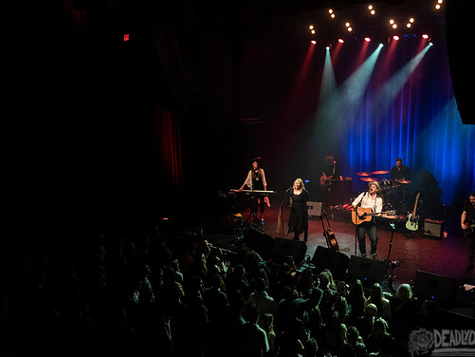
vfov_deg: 39.6
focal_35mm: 36
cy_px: 158
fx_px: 494
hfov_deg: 51.2
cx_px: 263
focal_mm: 29
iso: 2500
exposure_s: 1/125
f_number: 3.2
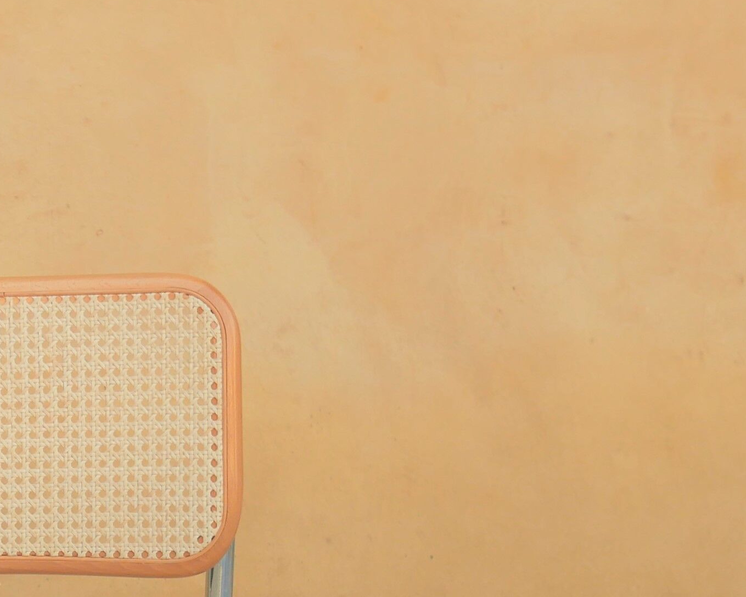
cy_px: 627
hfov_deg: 14.1
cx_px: -344
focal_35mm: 129
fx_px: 2848
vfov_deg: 11.8
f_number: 3.2
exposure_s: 1/400
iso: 200
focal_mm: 20
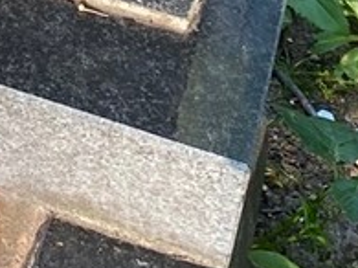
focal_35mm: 192
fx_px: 1984
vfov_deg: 6.7
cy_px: -657
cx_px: -261
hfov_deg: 9.8
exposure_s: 1/122
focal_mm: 4.25
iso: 32
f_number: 1.8
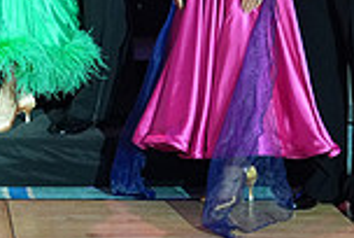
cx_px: -82
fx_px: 1724
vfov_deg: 7.7
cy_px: -136
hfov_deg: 11.5
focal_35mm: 175
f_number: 4
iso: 2500
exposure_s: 1/200
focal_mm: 46
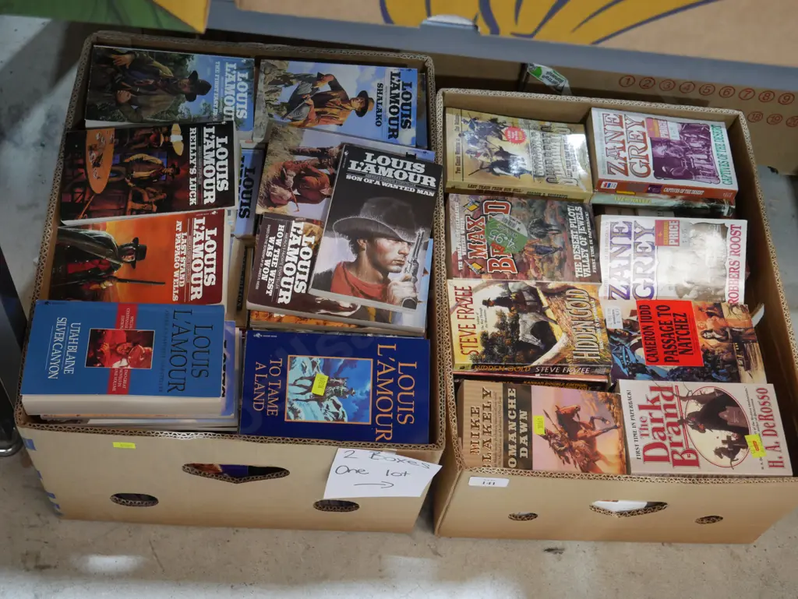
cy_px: 300
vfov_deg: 31.5
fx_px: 1061
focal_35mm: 46
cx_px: 399
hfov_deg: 41.2
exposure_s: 1/60
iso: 1600
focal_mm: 23
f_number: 5.1
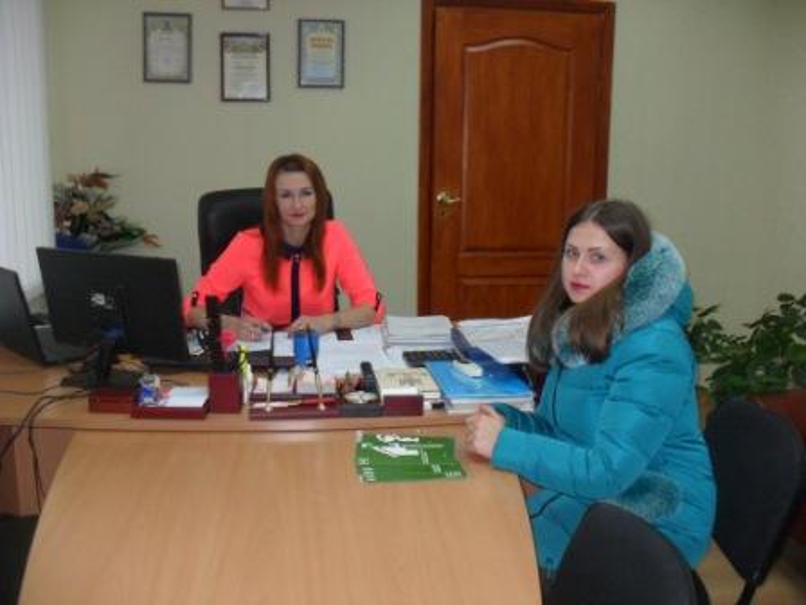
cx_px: 403
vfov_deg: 40.7
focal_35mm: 35
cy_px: 302
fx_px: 815
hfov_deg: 52.6
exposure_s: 1/45
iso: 200
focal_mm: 6.3
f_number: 3
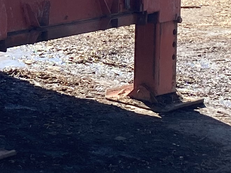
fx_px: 1061
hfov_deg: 12.2
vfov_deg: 9.2
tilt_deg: -3.9
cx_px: -28
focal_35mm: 159
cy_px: -36
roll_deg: +0.1
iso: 32
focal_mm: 4.25
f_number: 1.8
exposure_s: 1/1124
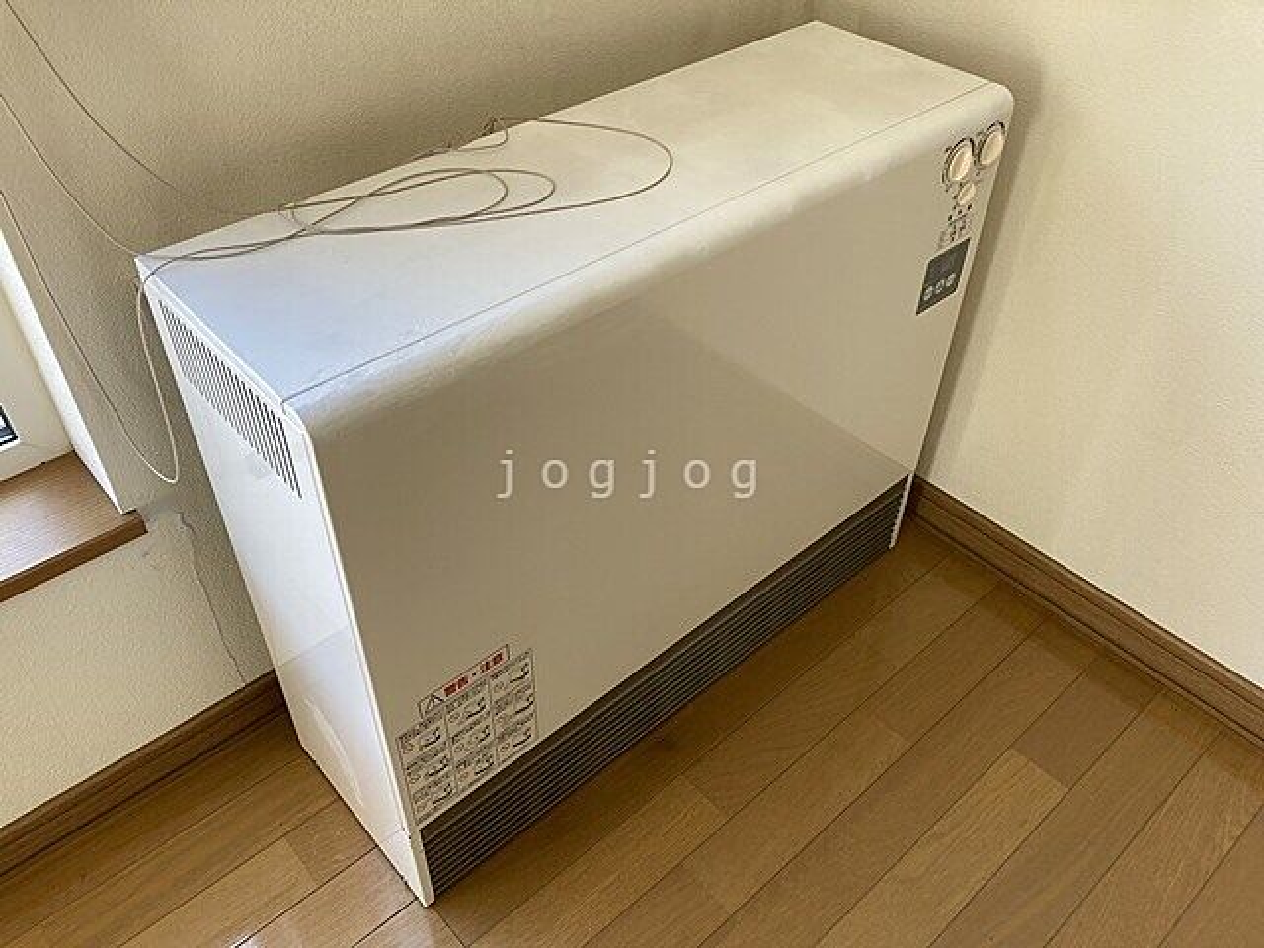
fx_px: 1022
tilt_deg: -41.1
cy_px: 474
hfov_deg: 63.4
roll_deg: -1.0
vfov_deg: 49.7
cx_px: 632
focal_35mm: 28
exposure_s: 1/100
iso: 32
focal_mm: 3.99
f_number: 1.8
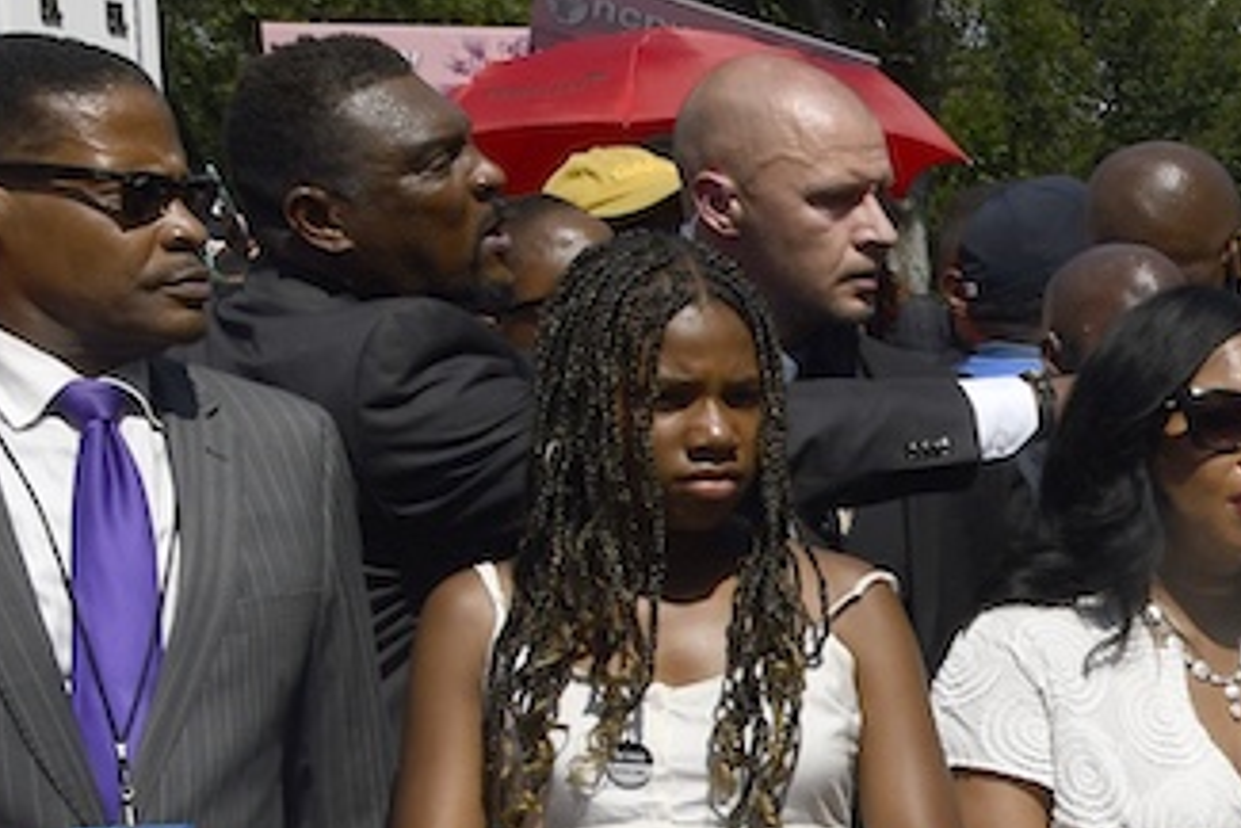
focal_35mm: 144
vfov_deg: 9.5
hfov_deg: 13.0
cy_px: 880
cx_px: 2173
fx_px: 4966
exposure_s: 1/640
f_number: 13
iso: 200
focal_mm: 26
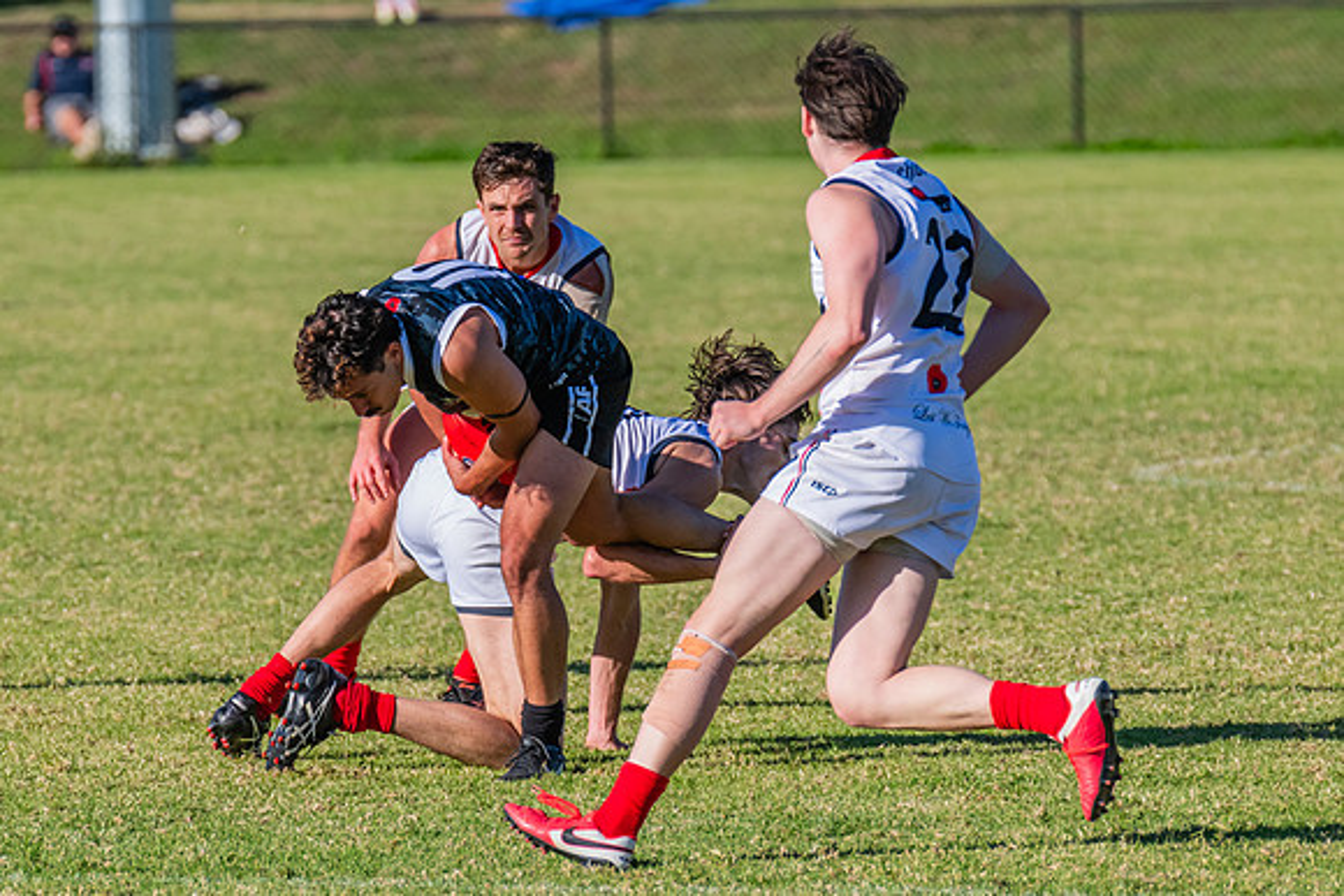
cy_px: 408
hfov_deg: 3.4
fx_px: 22704
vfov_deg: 2.3
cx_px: 583
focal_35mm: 608
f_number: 10
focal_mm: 440
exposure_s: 1/1600
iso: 800
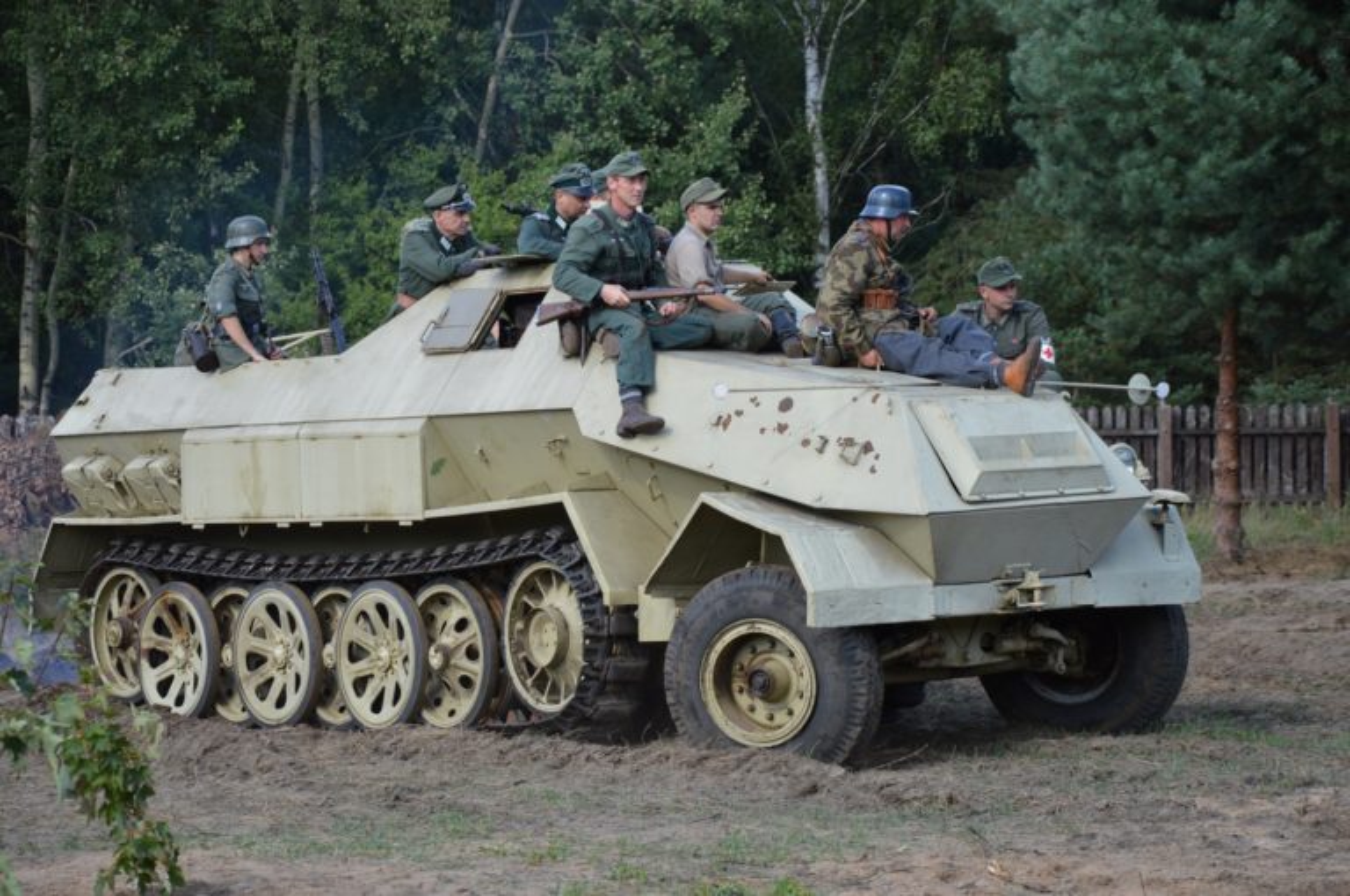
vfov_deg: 12.1
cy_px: 448
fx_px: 4213
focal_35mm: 112
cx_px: 675
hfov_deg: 18.2
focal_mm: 75
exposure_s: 1/125
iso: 100
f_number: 5.6
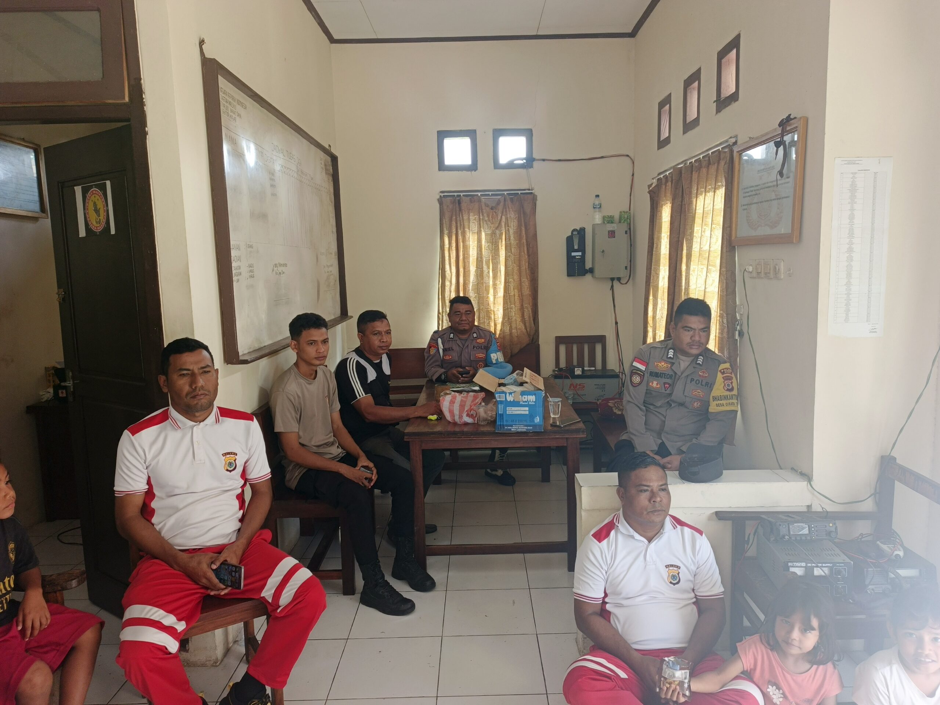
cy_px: 352
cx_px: 470
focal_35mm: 23
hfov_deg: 73.9
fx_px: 625
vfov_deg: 58.9
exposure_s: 1/50
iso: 454
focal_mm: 5.89
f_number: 1.8
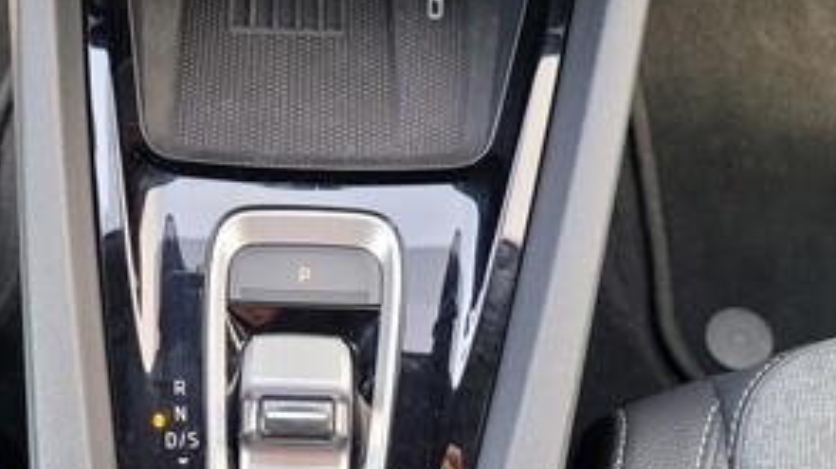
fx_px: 1174
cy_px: 391
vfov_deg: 22.2
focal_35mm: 53
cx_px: 250
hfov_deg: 38.5
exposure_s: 1/100
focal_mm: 5.4
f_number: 1.8
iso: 250
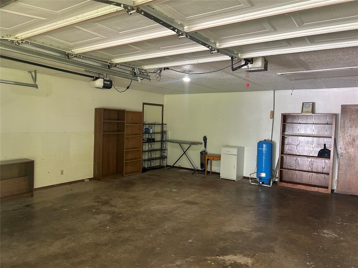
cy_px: 134
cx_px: 179
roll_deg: -2.3
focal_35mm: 26
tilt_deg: -3.2
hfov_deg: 67.3
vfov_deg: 53.1
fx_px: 269
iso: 160
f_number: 1.5
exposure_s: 1/60
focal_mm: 5.7
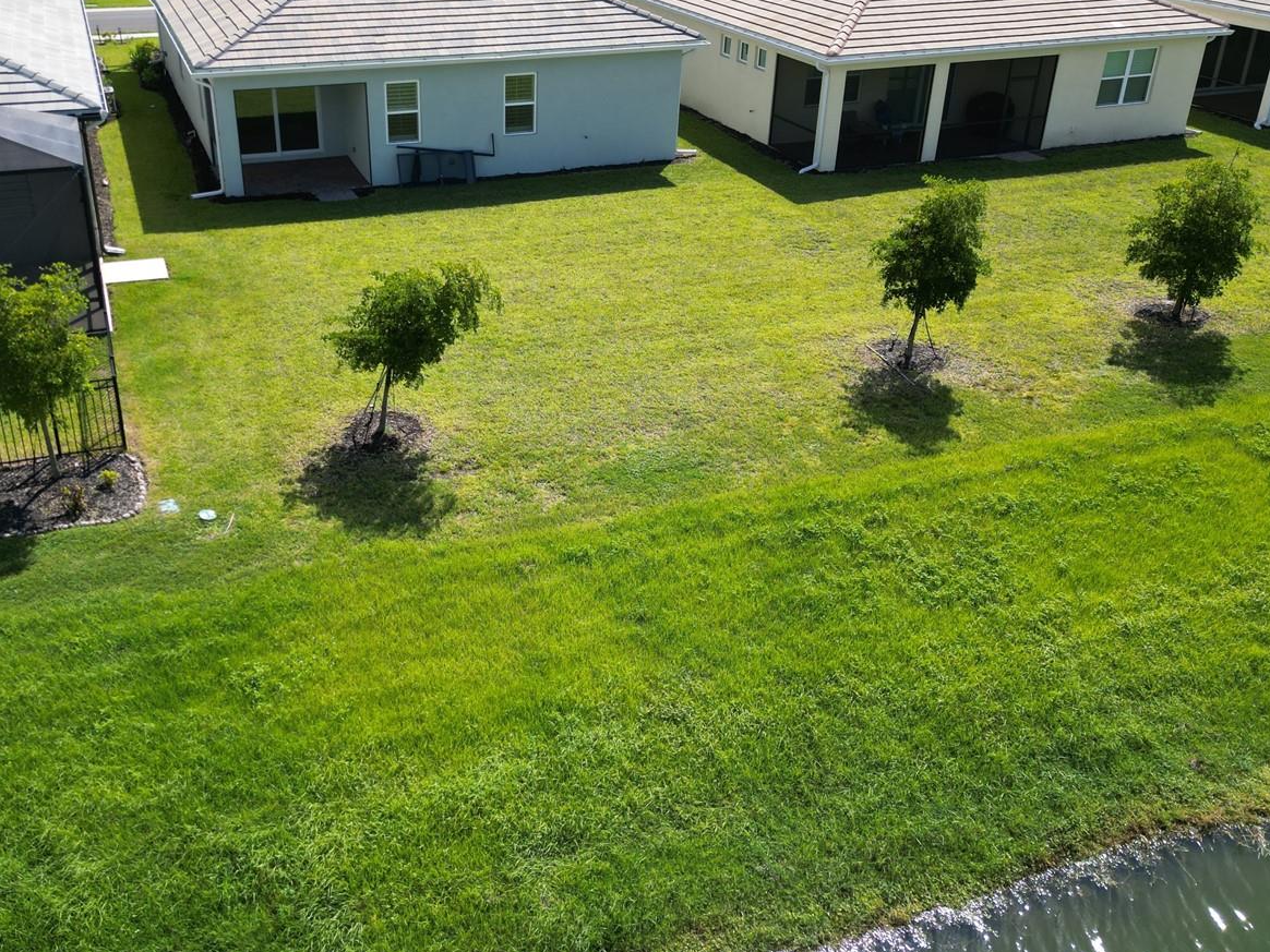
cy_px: 400
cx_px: 523
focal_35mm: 33
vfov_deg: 42.8
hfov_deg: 55.0
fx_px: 1211
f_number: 1.7
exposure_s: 1/2500
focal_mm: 6.72
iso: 120
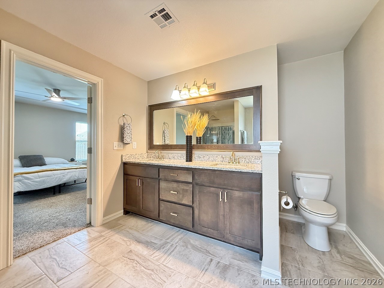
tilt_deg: +0.7
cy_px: 144
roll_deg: +0.2
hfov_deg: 102.1
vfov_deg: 85.7
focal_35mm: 14
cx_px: 192
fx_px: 155
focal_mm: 2.22
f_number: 2.2
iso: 400
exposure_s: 1/60
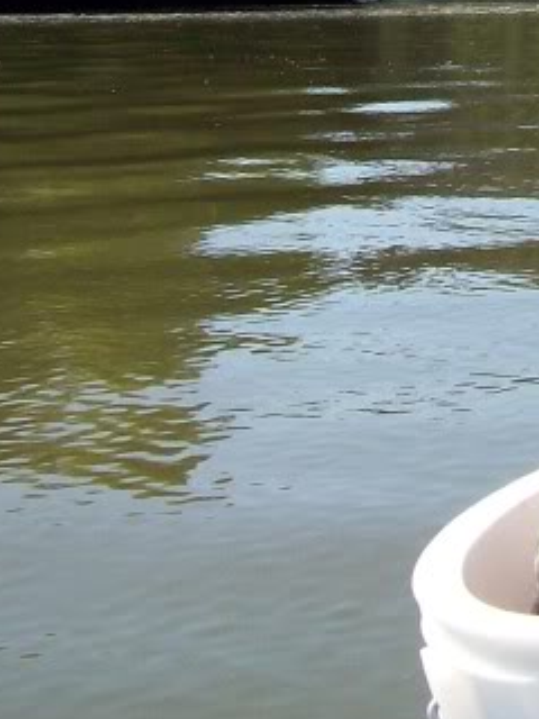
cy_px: -87
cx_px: 703
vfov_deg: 16.6
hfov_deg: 12.5
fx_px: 2388
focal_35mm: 115
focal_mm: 6
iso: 80
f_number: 4.8
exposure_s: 1/566
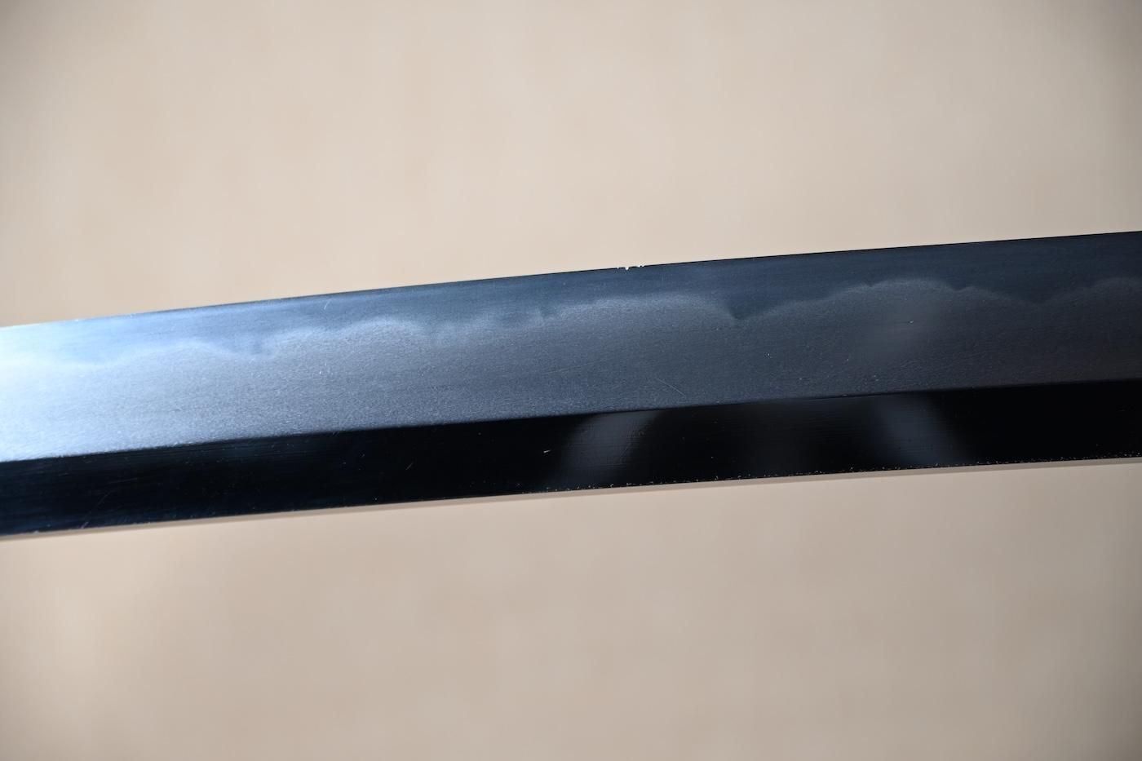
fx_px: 3521
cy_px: 380
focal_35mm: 111
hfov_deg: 18.4
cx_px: 571
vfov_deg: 12.3
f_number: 5.3
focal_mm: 74
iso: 100
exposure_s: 1
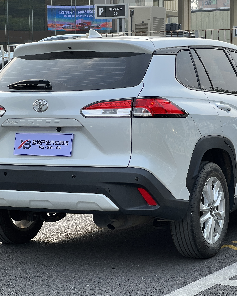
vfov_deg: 19.0
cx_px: 143
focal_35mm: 101
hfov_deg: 15.2
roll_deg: +0.5
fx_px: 886
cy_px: 148
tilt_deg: -3.5
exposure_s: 1/206
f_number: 2.8
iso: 32
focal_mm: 9
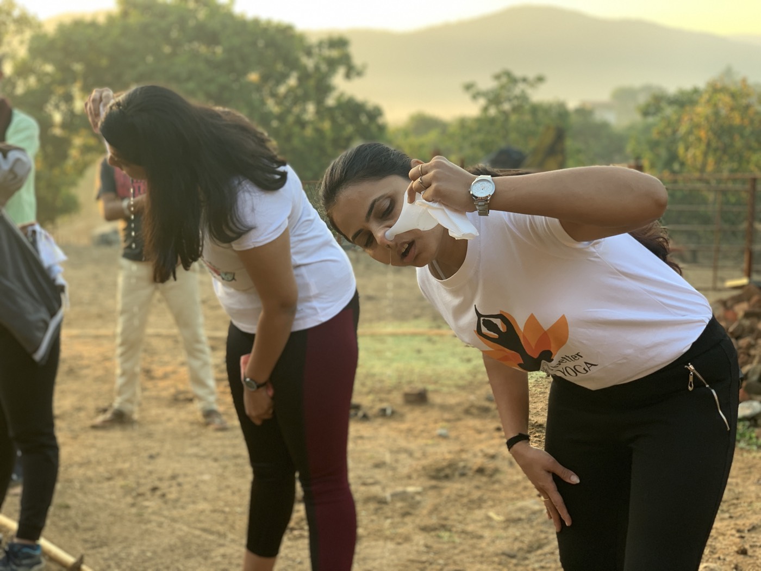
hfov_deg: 36.8
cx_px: 380
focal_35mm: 52
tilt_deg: -6.7
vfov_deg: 28.0
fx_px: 1143
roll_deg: -0.7
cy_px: 286
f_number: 2.4
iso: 50
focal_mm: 6
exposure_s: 1/122
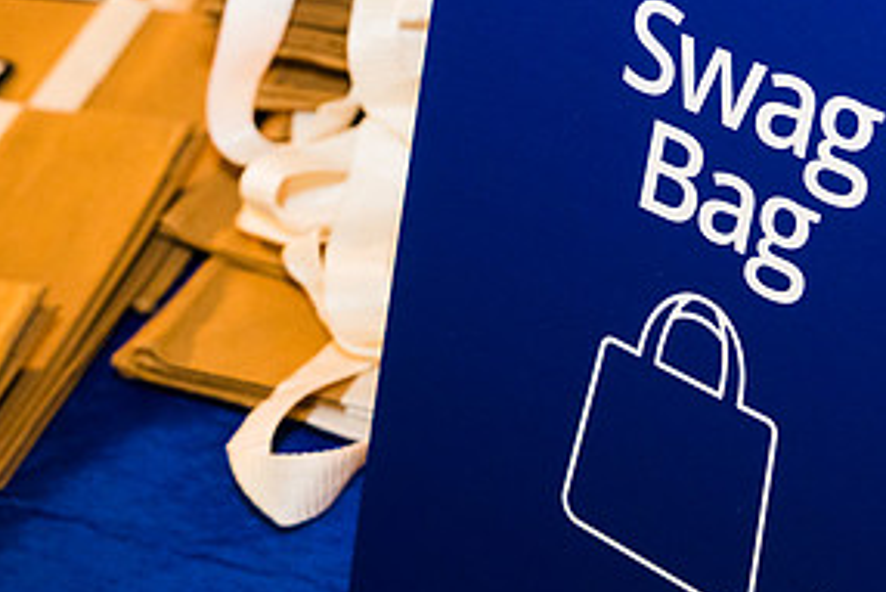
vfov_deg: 18.0
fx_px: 1847
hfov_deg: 26.9
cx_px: 570
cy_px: 113
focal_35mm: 75
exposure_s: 1/50
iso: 2000
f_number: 3.5
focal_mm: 37
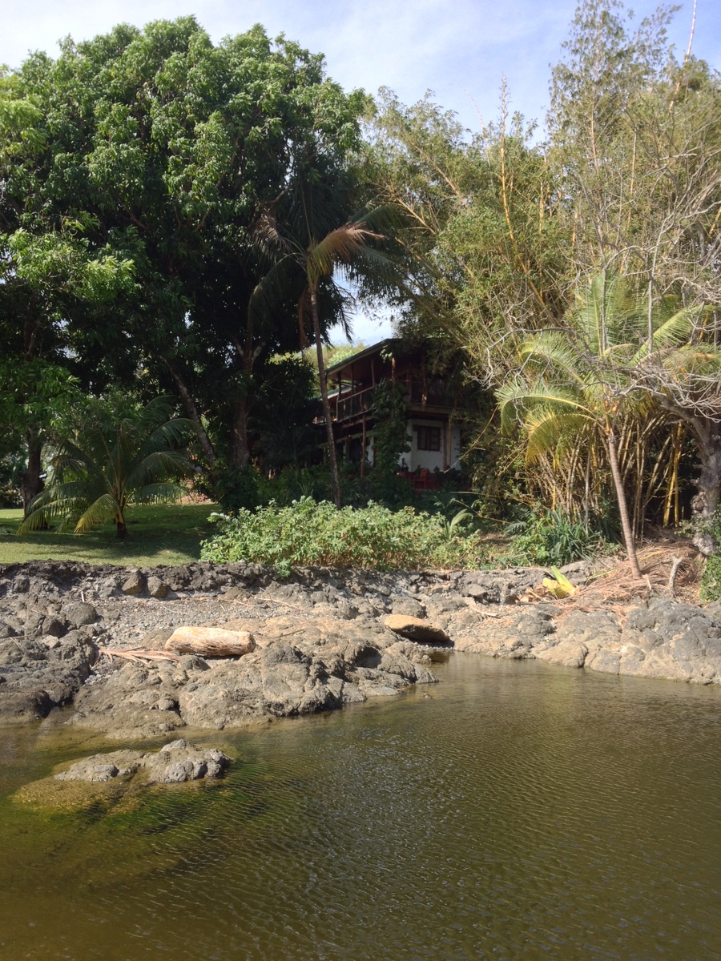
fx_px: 972
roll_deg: +0.4
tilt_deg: +4.4
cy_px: 480
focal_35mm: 35
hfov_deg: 40.7
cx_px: 360
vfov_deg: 52.6
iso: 50
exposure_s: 1/386
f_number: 2.4
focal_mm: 4.28
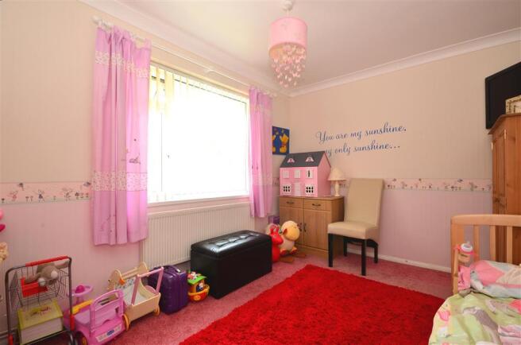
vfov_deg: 77.0
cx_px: 260
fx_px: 217
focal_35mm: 15
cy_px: 172
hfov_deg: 100.5
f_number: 11
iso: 250
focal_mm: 10
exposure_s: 1/3
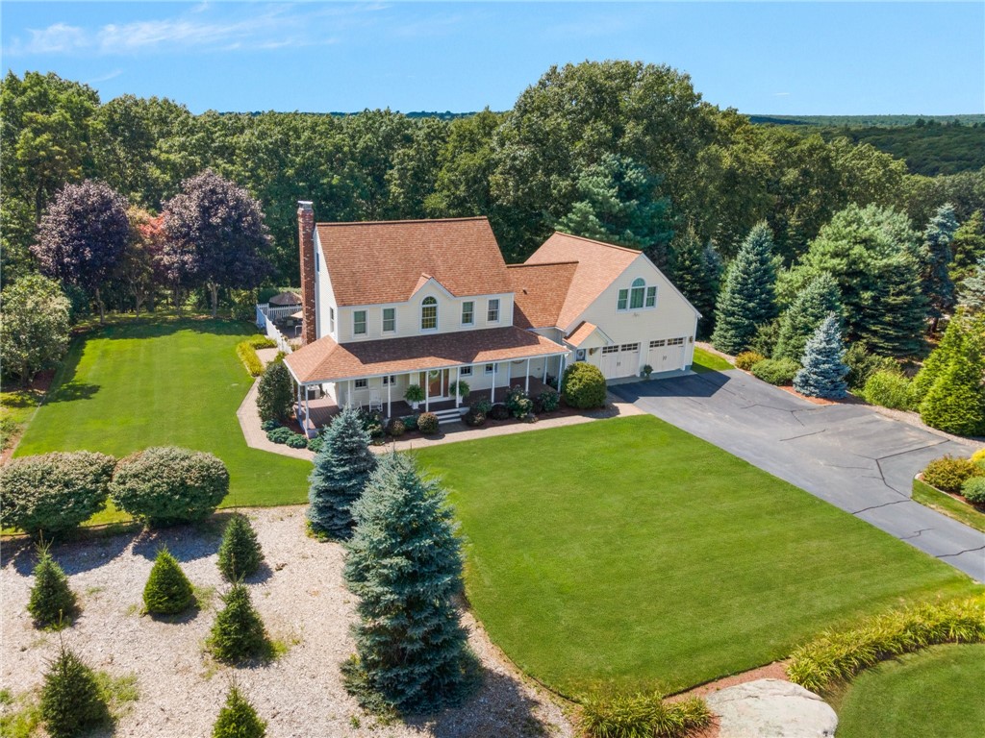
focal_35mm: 24
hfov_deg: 71.6
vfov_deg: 56.8
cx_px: 492
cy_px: 369
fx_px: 683
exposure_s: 1/640
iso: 100
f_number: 2.8
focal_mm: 4.5
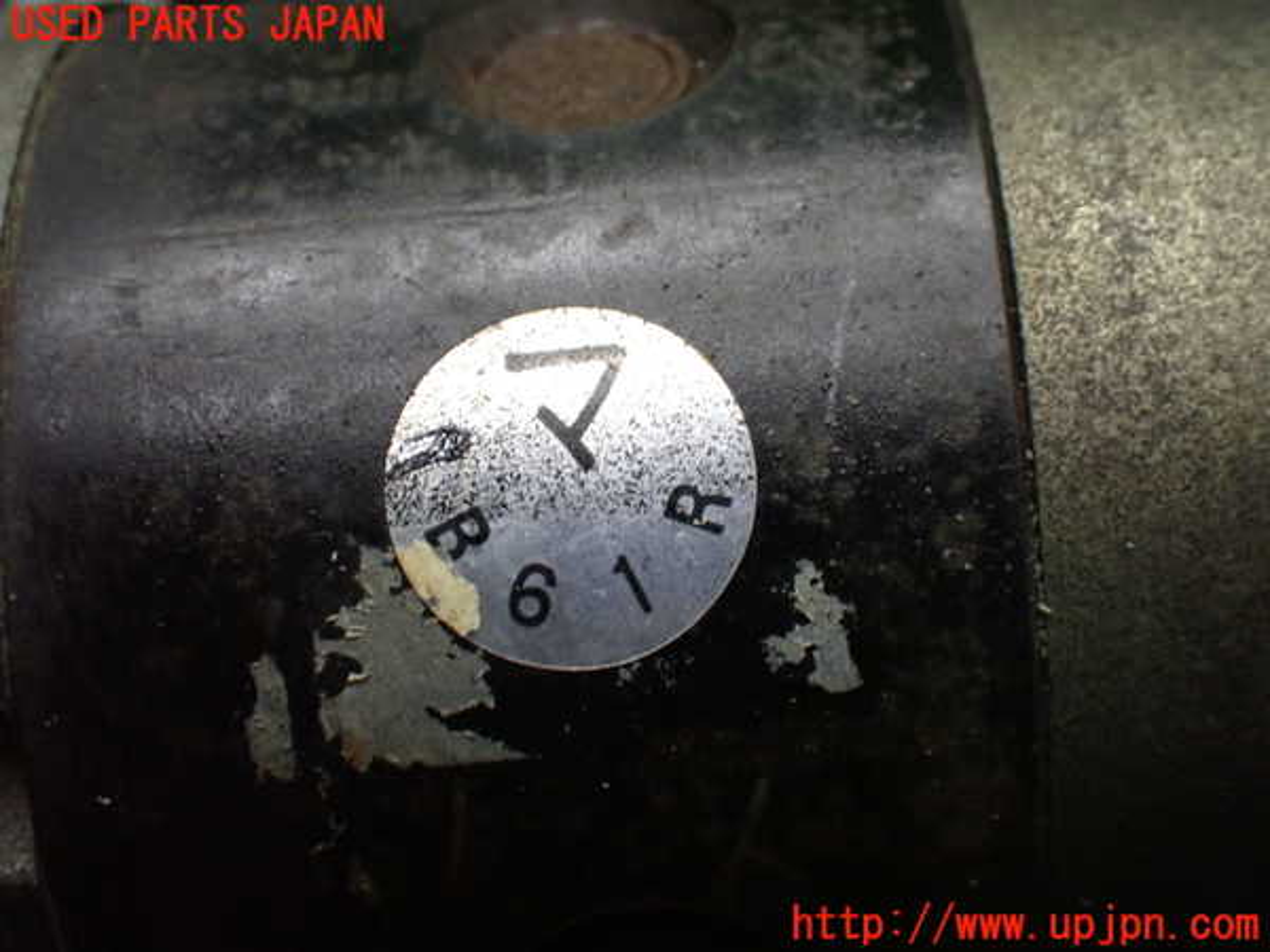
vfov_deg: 29.1
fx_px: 1834
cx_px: 635
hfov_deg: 38.2
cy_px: 476
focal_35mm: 50
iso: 800
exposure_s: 1/80
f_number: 3.2
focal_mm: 9.01
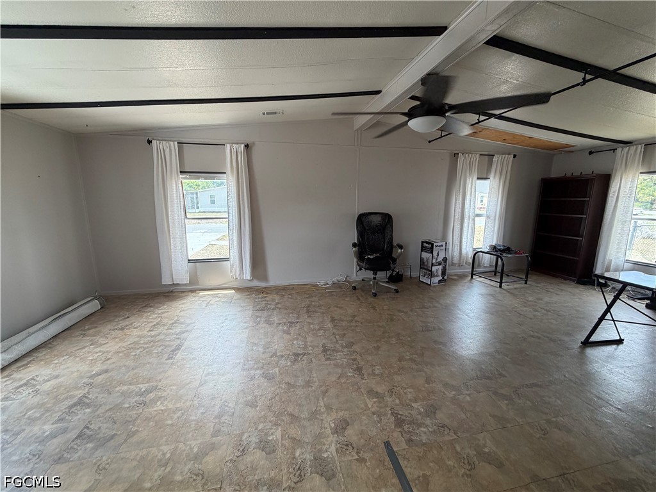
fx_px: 265
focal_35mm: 14
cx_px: 328
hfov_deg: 102.1
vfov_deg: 85.7
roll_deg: +1.3
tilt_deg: -10.3
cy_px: 246
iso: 160
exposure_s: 1/120
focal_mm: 2.22
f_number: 2.2
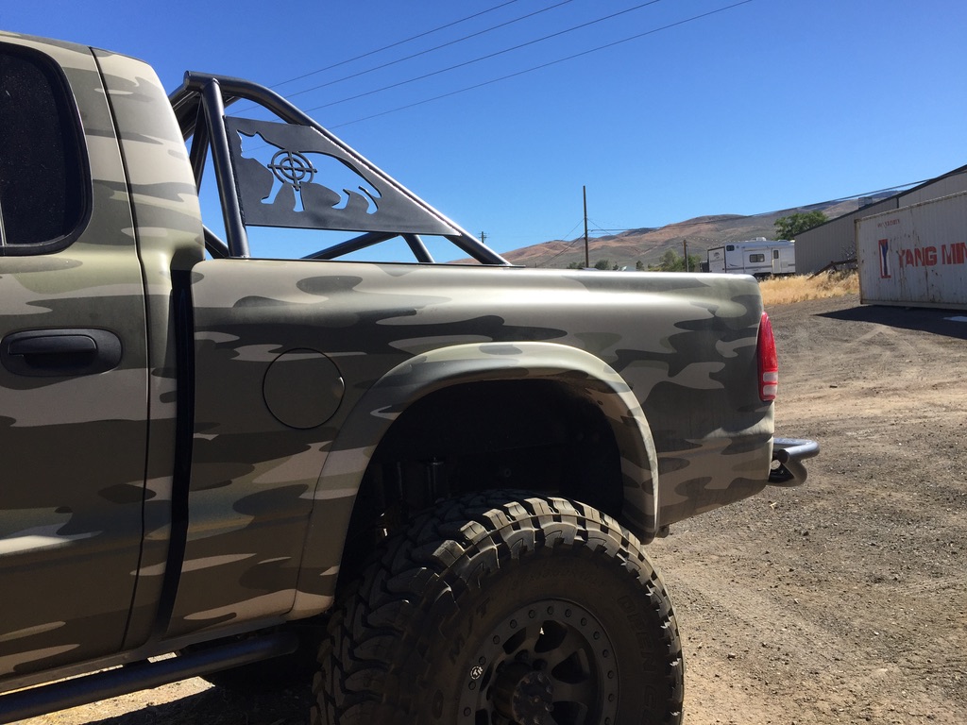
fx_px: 810
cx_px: 484
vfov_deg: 48.2
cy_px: 362
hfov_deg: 61.7
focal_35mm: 29
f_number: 2.2
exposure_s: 1/1721
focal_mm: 4.15
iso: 32
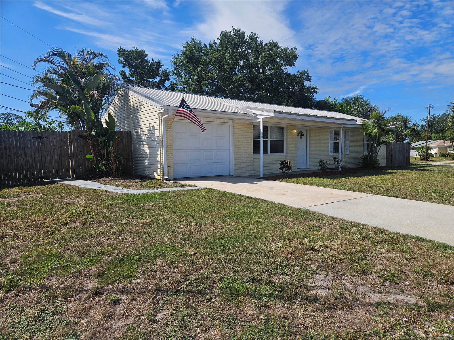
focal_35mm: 23
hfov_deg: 73.9
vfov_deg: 58.9
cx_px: 227
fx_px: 302
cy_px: 170
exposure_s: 1/1910
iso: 25
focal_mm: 5.4
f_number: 1.8
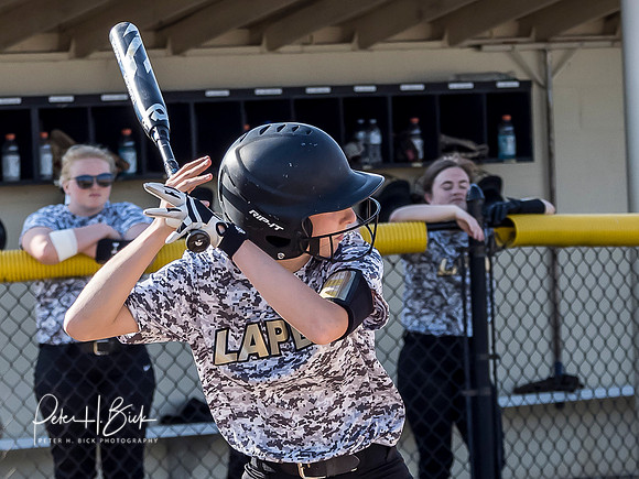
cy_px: 398
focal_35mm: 392
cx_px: 323
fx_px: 7239
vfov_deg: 3.8
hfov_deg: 5.1
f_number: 5
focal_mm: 73
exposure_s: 1/1000
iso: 400
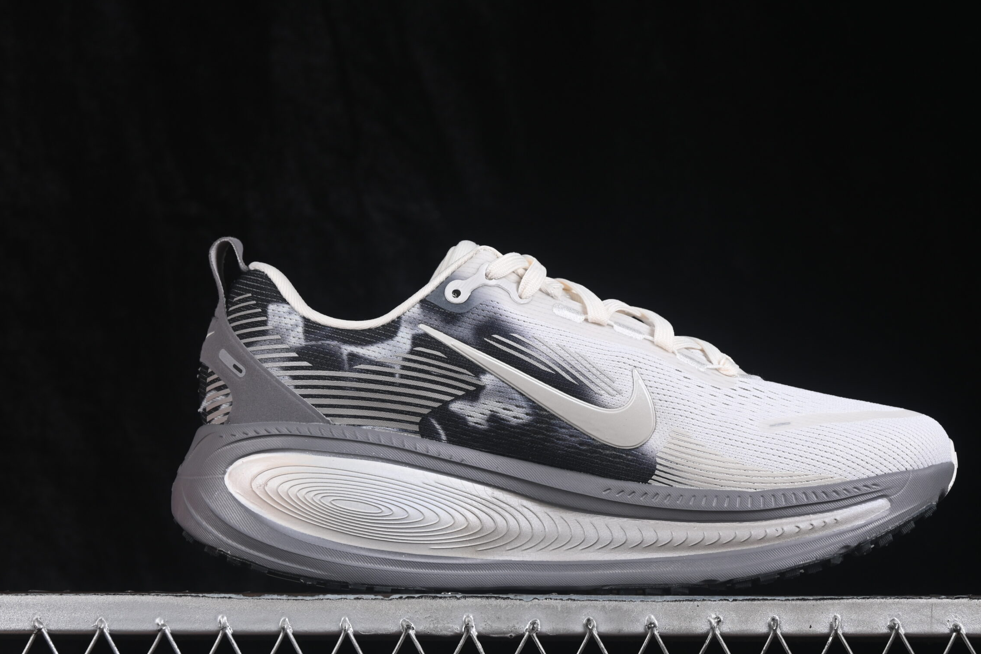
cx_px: 545
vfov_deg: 16.1
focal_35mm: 85
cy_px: 363
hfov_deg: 23.9
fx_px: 2316
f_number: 8
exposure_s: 1/80
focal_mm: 50
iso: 160
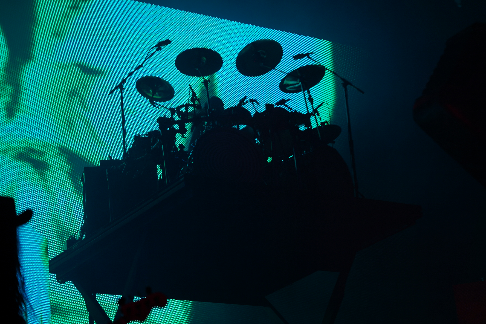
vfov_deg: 13.0
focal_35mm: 105
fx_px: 1417
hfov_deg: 19.5
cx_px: 243
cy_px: 162
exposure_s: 1/160
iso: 100
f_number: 4.5
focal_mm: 105
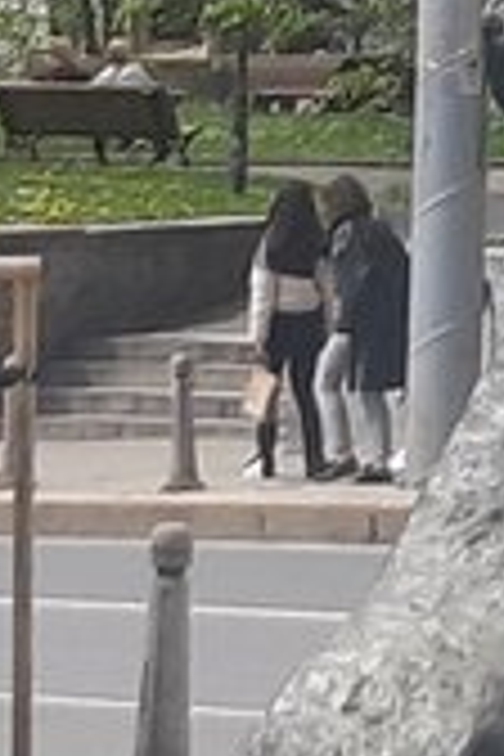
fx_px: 2814
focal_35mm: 134
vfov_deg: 14.4
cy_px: -346
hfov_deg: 9.8
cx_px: 824
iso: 40
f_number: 1.7
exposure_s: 1/767
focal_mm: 3.93
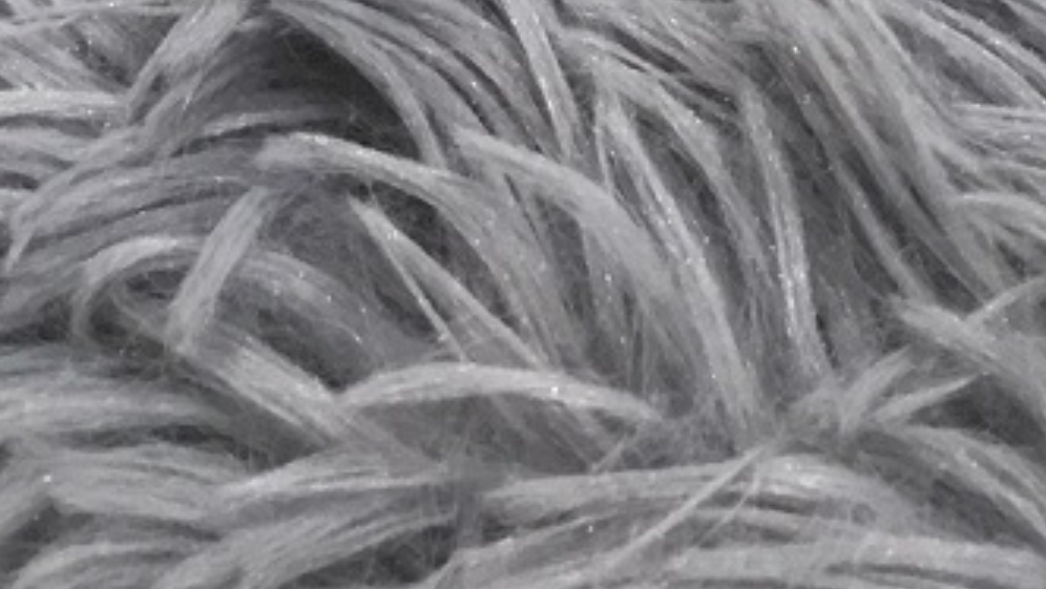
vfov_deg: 8.7
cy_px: -998
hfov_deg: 17.3
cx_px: 132
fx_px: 3385
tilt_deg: -23.6
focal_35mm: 122
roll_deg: +1.3
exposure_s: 1/33
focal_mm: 3.3
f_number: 2.4
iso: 125
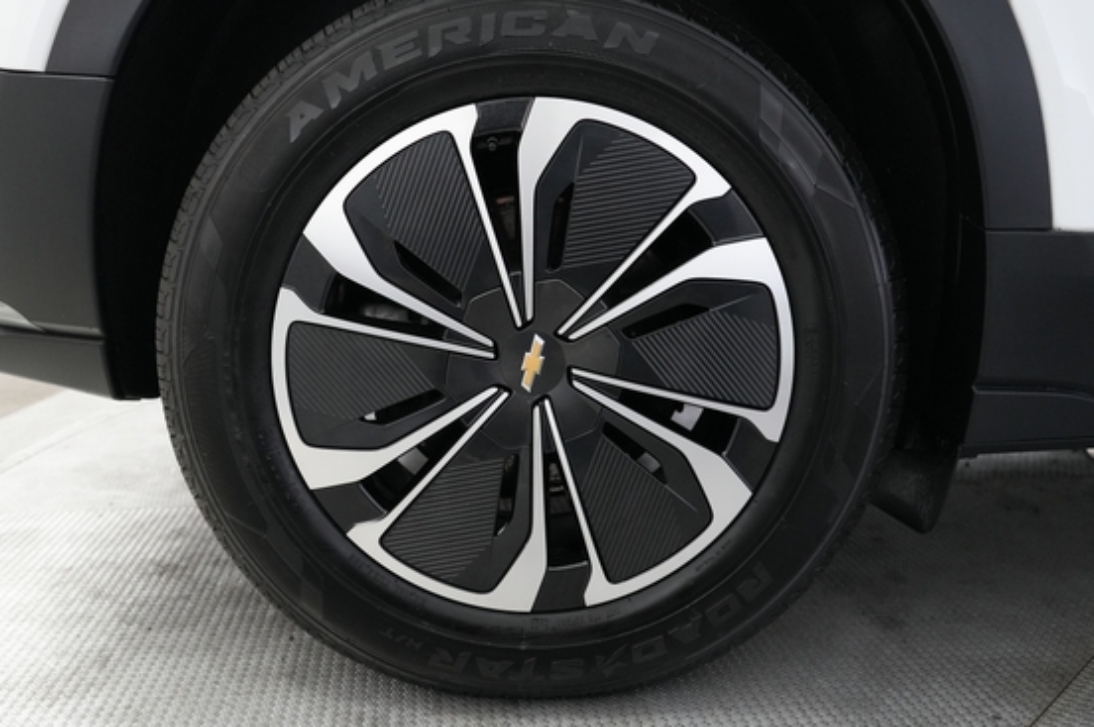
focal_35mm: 29
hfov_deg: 63.7
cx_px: 529
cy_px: 349
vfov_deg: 44.9
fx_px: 880
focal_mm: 25
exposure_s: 1/160
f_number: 2.8
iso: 4000
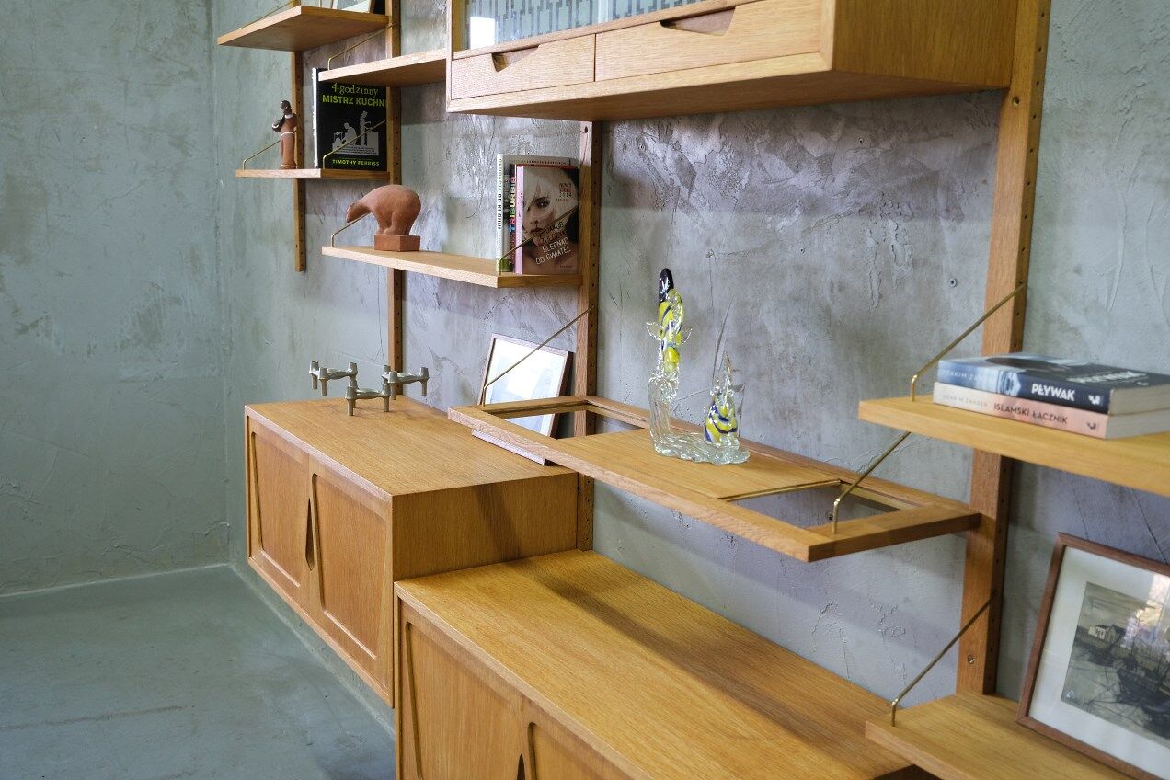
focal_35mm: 32
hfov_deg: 58.7
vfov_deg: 41.1
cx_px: 585
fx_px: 1040
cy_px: 390
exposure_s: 1/30
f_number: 4
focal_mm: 21.2
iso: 1250
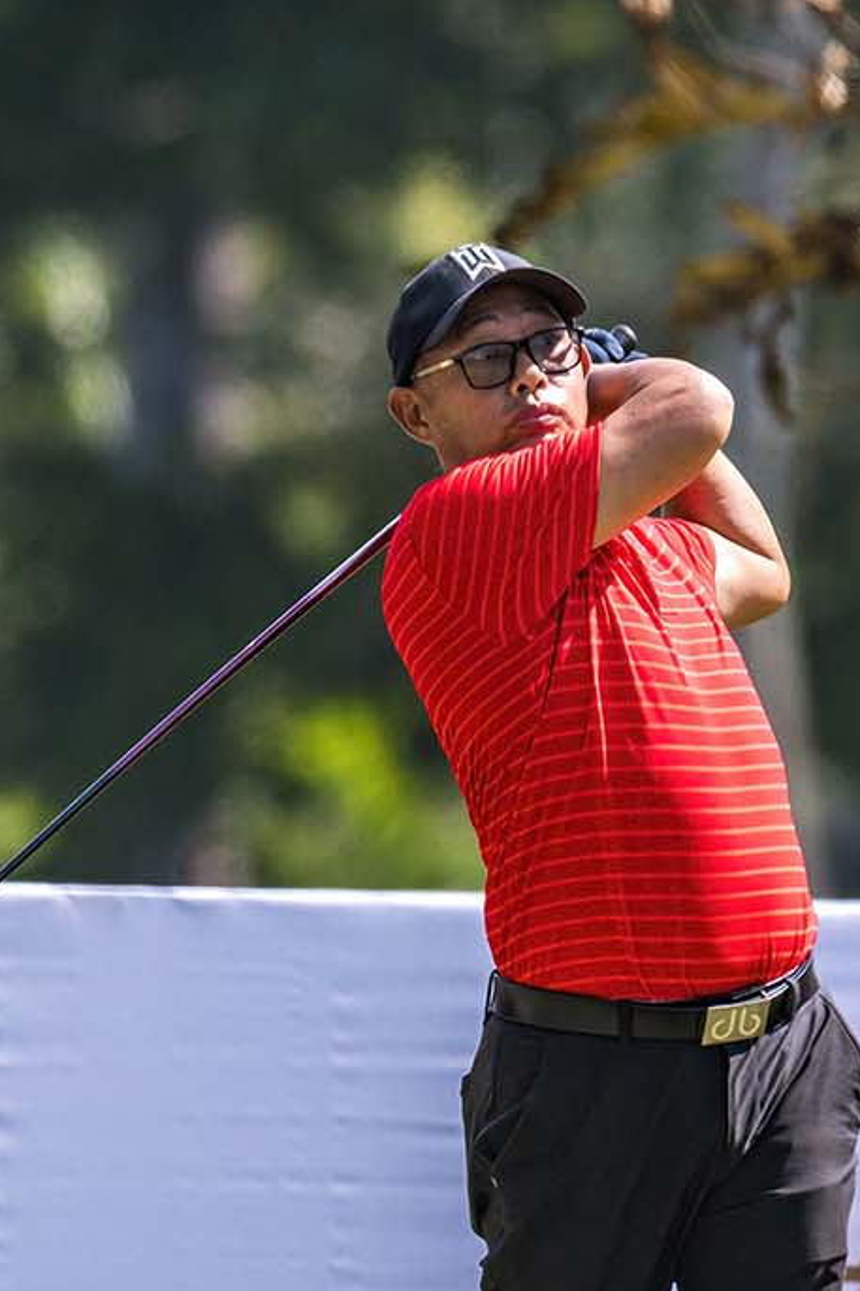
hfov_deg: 1.0
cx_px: 595
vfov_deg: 1.5
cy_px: 766
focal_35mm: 1364
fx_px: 48898
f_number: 8
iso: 1800
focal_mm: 650
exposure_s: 1/2500
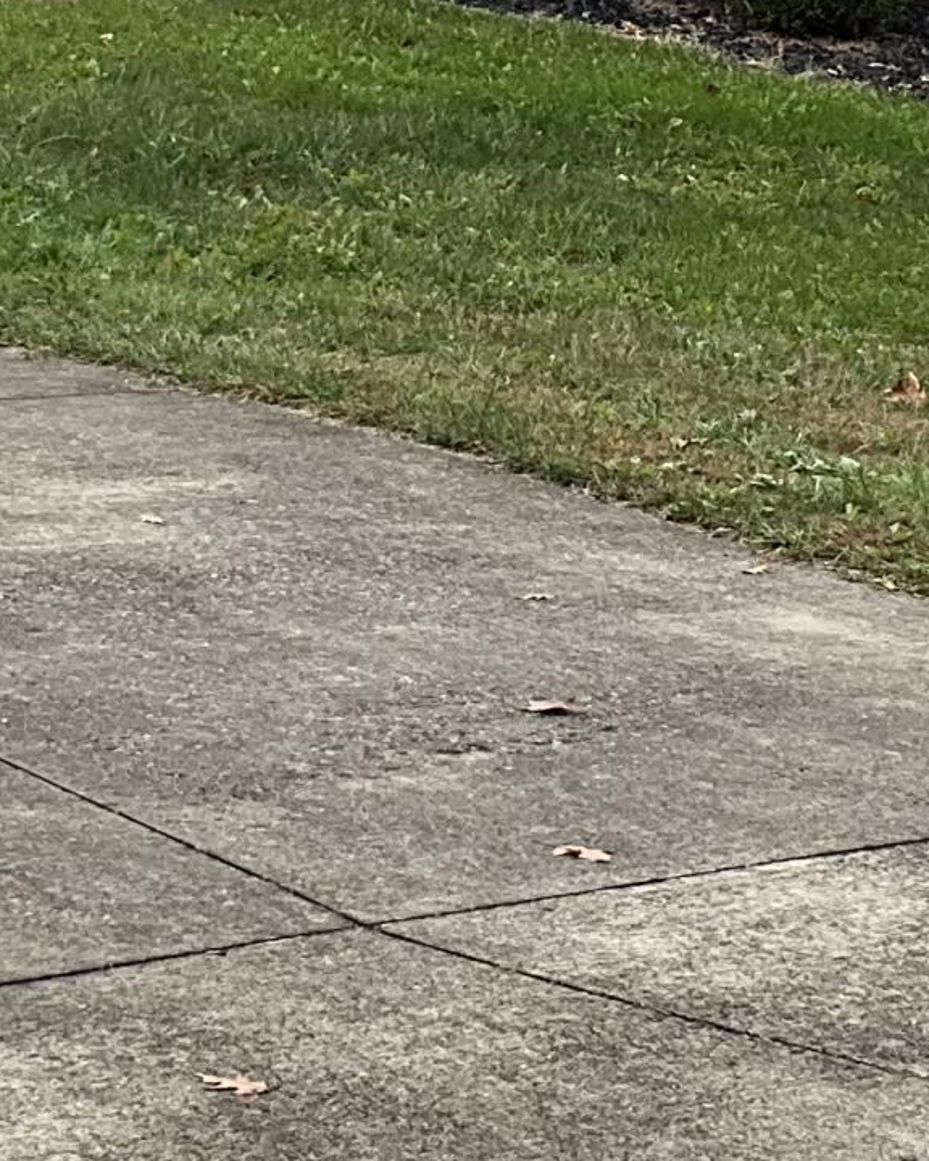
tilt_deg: -2.5
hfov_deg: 13.0
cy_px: 273
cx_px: 198
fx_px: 4055
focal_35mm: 118
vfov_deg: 16.2
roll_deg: +1.6
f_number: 1.8
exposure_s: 1/842
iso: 25
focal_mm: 3
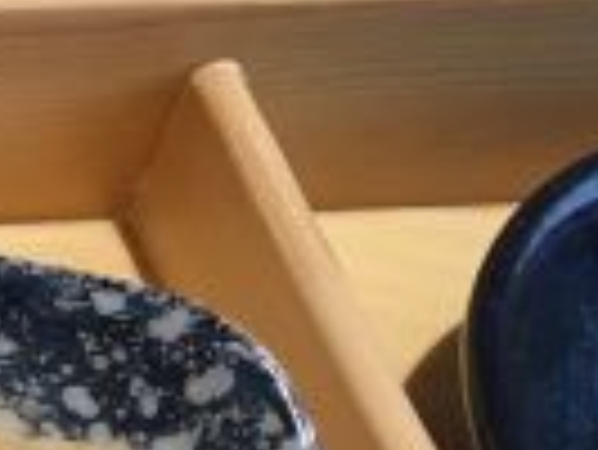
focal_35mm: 153
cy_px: 232
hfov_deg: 10.9
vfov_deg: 9.7
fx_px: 2645
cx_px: -832
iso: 64
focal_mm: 4.15
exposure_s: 1/33
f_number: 2.2
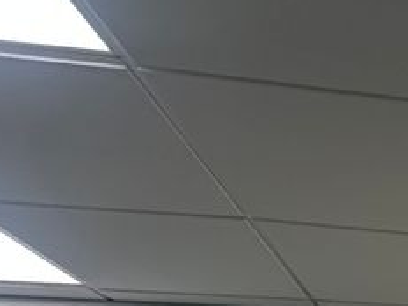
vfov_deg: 15.1
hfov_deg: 21.0
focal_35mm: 67
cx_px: 710
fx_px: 790
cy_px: 696
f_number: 2.2
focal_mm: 2.22
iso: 200
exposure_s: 1/100
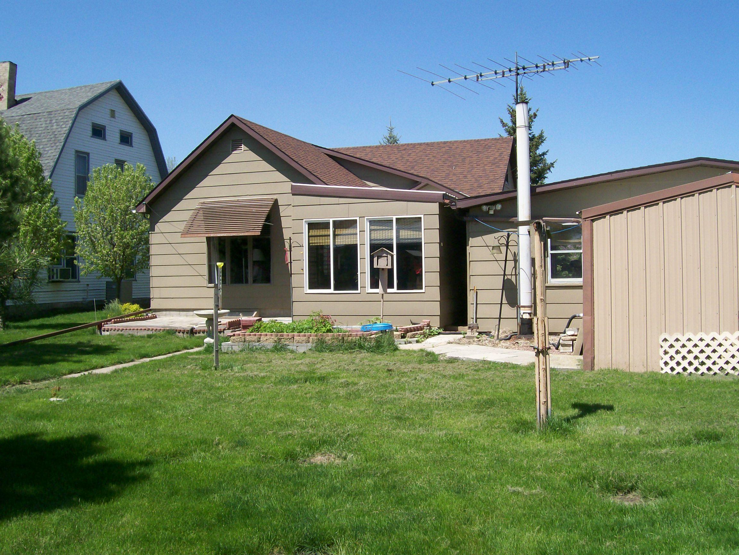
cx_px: 370
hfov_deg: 51.4
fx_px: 769
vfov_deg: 39.7
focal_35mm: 36
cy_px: 278
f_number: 4.8
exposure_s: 1/564
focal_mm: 6
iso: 80
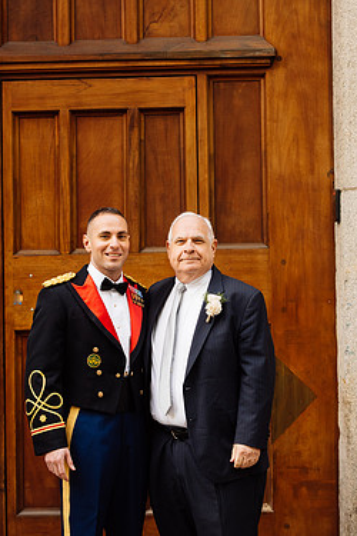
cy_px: 286
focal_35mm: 108
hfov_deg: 12.7
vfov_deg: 18.9
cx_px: 193
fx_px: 1606
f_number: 4.5
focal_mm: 90
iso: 800
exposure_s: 1/400
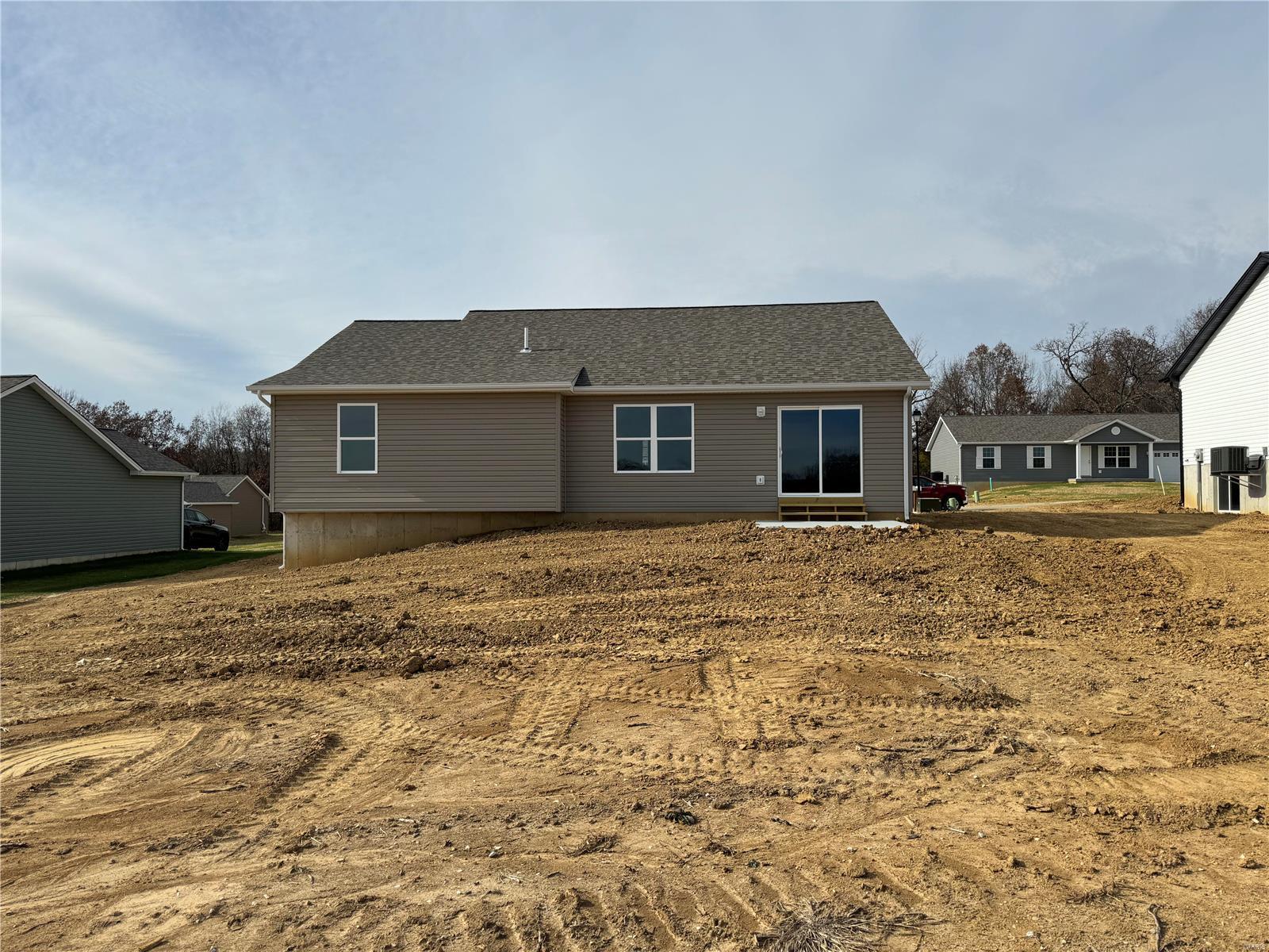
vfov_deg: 56.8
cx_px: 634
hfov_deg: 71.6
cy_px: 476
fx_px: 880
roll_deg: -0.4
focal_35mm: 24
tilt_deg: +1.1
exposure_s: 1/6410
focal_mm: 6.86
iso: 80
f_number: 1.78
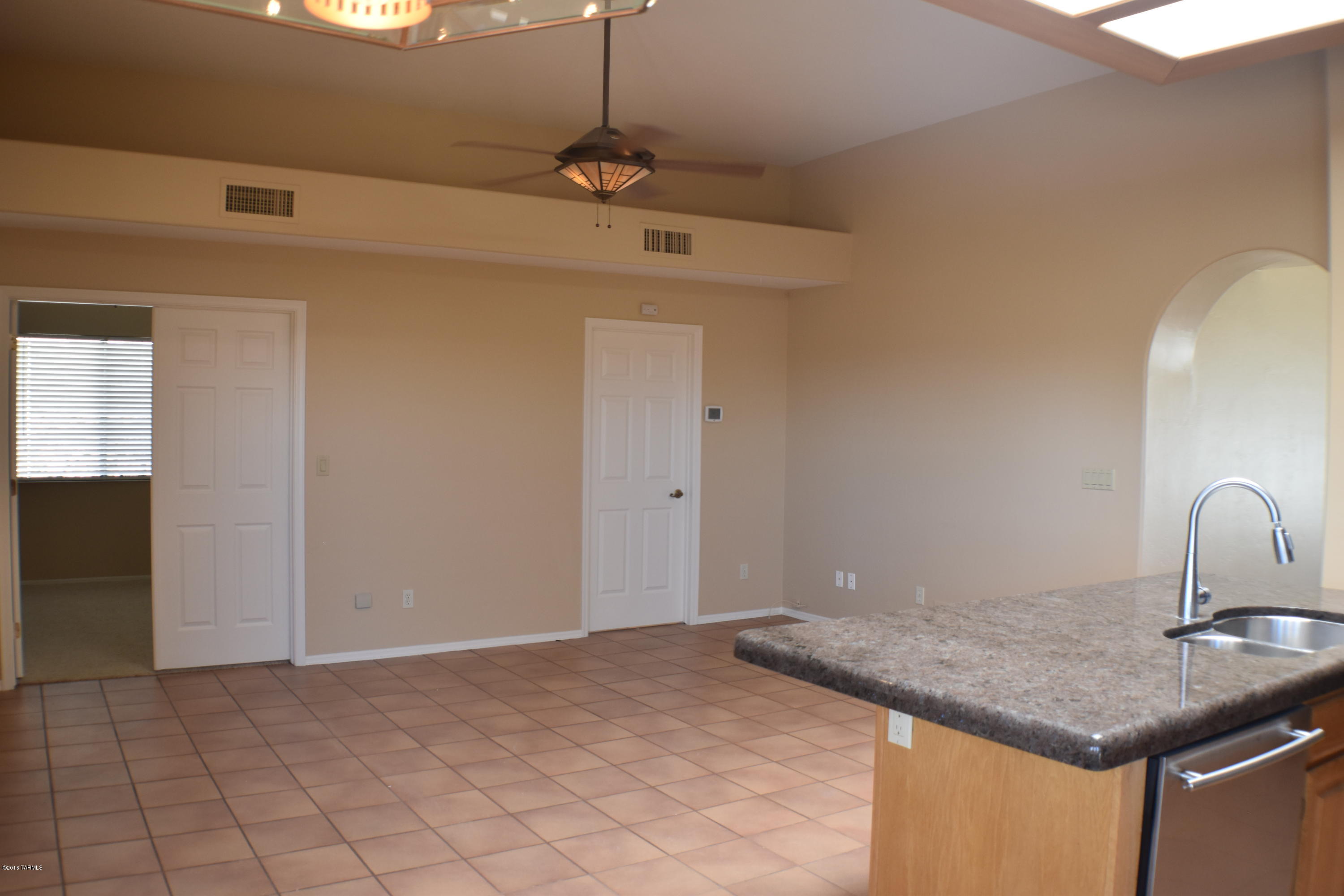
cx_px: 672
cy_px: 448
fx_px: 1400
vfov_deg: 35.5
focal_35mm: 38
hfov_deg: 51.3
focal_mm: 25
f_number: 4.5
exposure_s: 1/80
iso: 400
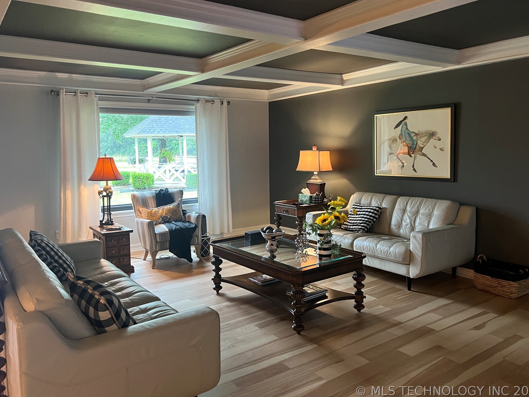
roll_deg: +1.1
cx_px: 262
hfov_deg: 63.4
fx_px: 428
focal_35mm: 28
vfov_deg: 49.7
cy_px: 187
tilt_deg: -4.9
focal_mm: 5.7
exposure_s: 1/60
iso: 500
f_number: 1.5
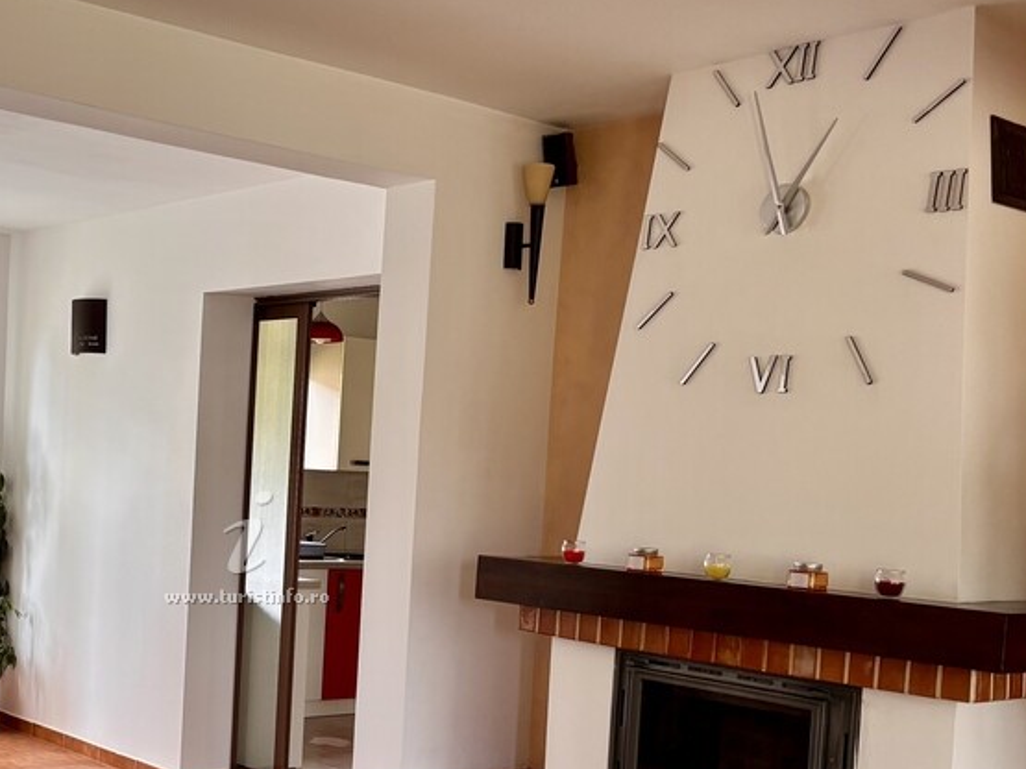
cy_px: 519
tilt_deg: -2.5
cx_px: 222
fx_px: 1422
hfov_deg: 38.3
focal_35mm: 48
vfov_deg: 30.0
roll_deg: -3.1
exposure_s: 1/121
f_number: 1.6
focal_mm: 5.96
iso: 125
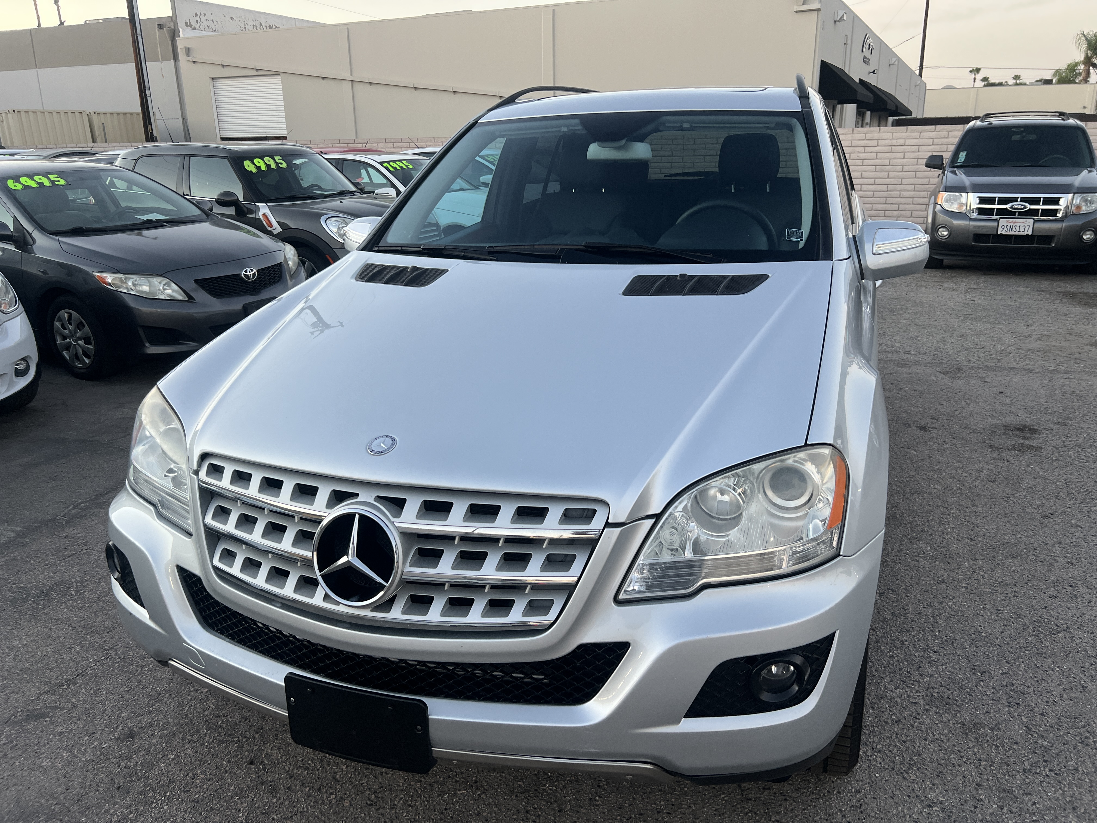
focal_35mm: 26
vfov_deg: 53.1
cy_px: 412
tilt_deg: -17.8
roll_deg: +1.1
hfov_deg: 67.3
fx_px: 824
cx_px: 548
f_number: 1.5
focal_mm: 5.7
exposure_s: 1/104
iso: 125
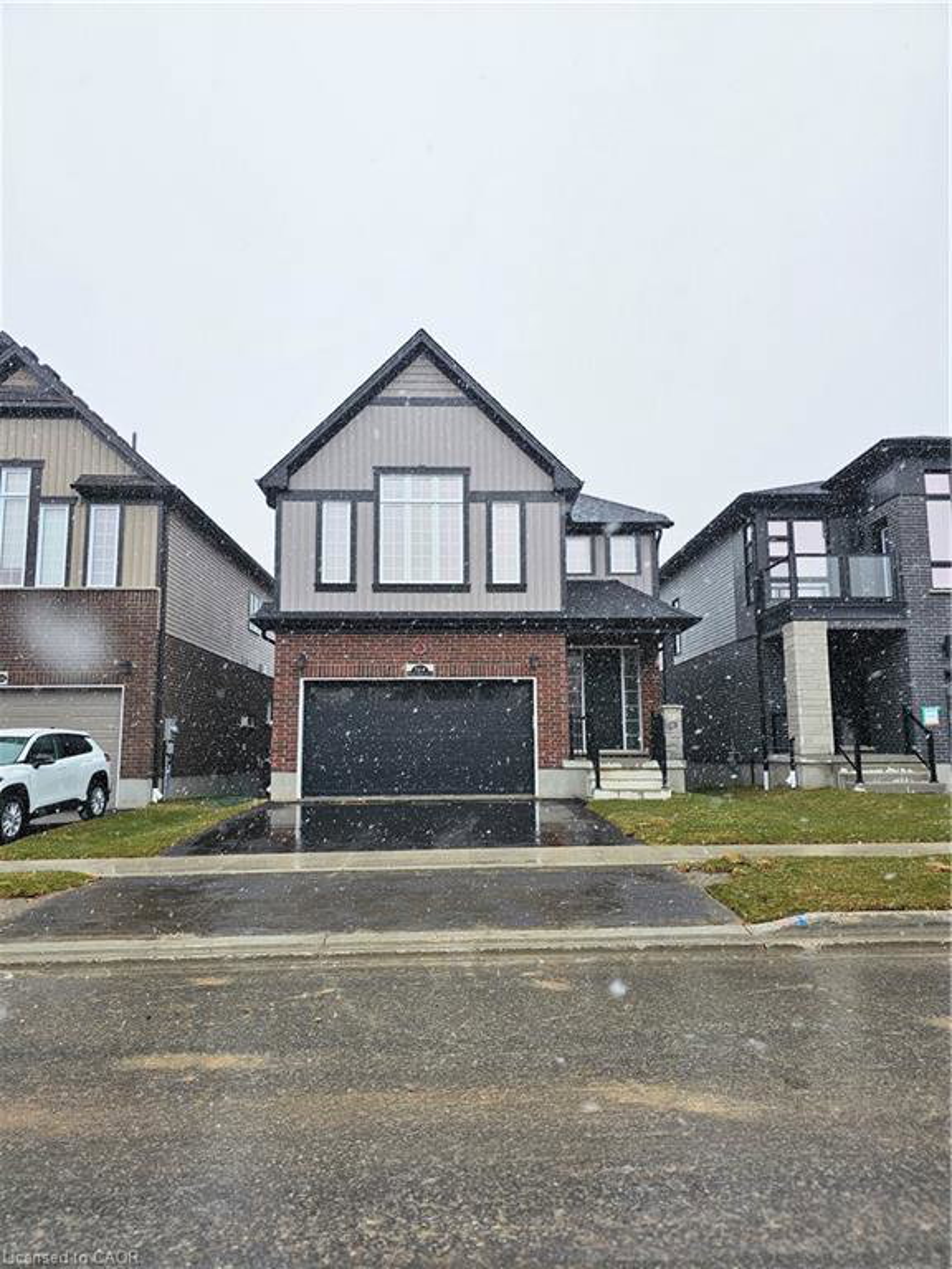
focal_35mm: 23
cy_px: 634
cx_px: 476
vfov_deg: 73.9
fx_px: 843
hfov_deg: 58.9
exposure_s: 1/307
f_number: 1.7
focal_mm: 6.3
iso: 10
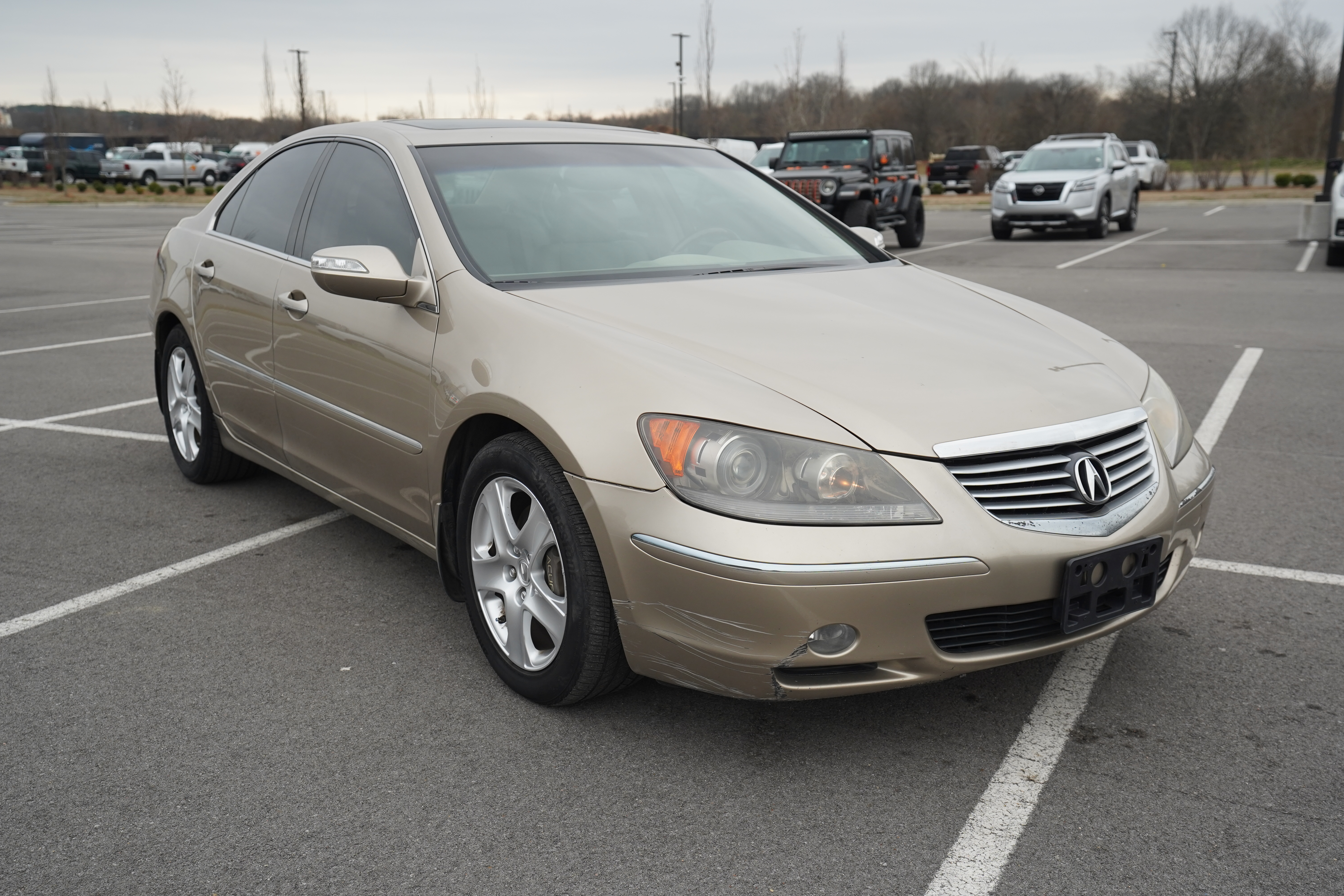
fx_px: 1307
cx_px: 672
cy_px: 448
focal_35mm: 35
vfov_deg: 37.9
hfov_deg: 54.4
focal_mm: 35
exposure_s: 1/1600
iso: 640
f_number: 4
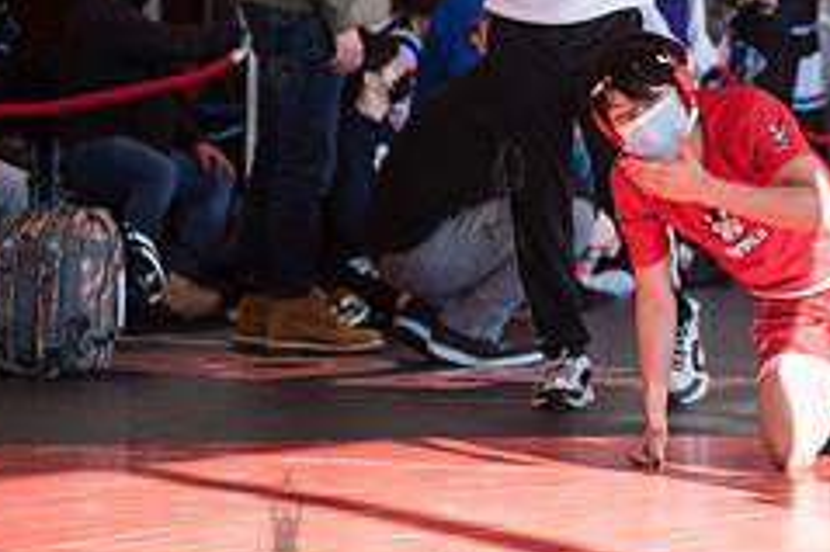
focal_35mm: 198
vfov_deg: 6.9
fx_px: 4562
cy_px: 26
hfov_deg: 10.3
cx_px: 955
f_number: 4
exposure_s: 1/400
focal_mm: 80
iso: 400
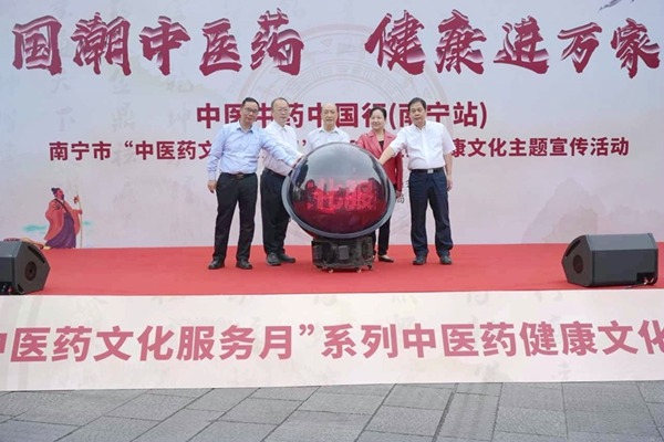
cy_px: 221
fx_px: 719
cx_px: 332
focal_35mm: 39
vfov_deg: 34.2
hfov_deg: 49.6
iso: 100
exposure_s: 1/100
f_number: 5
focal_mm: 39
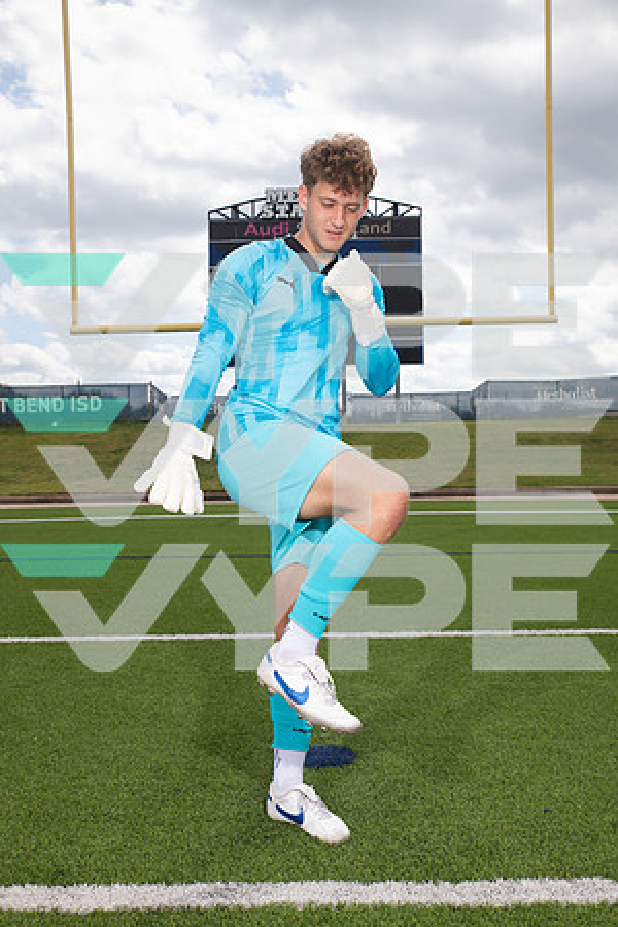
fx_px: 901
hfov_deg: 37.9
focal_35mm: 35
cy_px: 464
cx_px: 309
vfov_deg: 54.4
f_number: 7.1
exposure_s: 1/400
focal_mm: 35
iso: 125
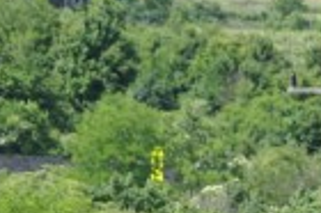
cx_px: 532
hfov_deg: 4.1
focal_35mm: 496
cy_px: 500
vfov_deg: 2.7
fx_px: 4417
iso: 200
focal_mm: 58
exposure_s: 1/500
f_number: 5.6
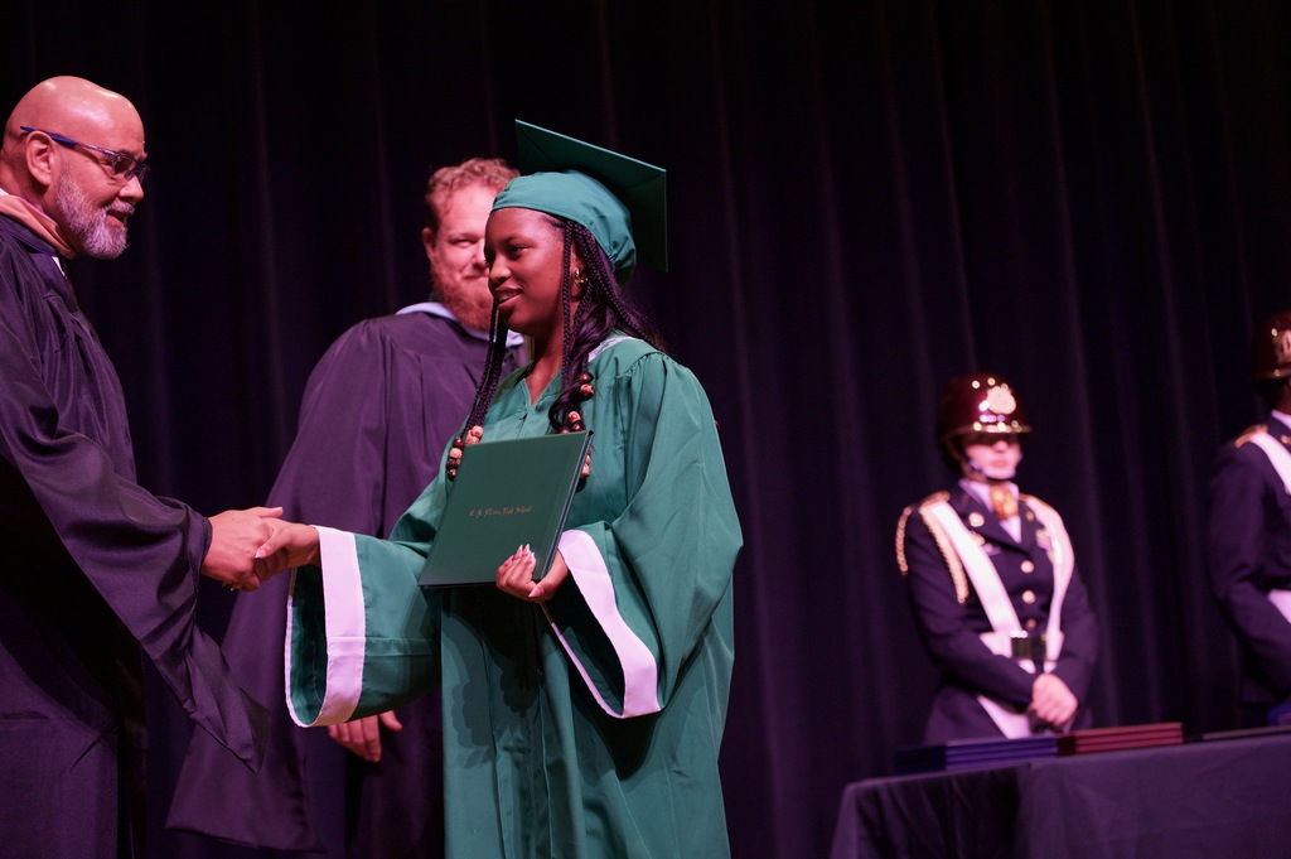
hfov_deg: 28.9
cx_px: 646
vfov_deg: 19.4
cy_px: 430
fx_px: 2508
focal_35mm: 70
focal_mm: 70
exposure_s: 1/400
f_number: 2.8
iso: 3200
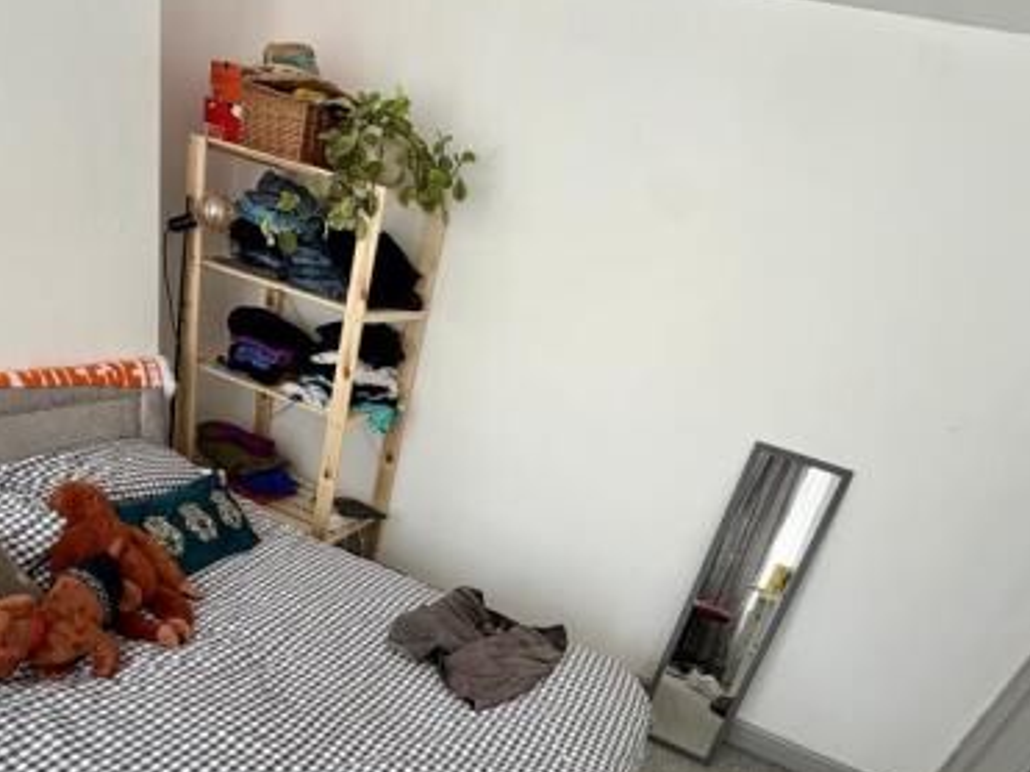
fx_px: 654
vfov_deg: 58.1
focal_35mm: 22
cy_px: 573
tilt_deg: -28.7
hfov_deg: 76.3
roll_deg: -14.1
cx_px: 484
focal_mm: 2.22
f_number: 2.2
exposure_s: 1/121
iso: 50
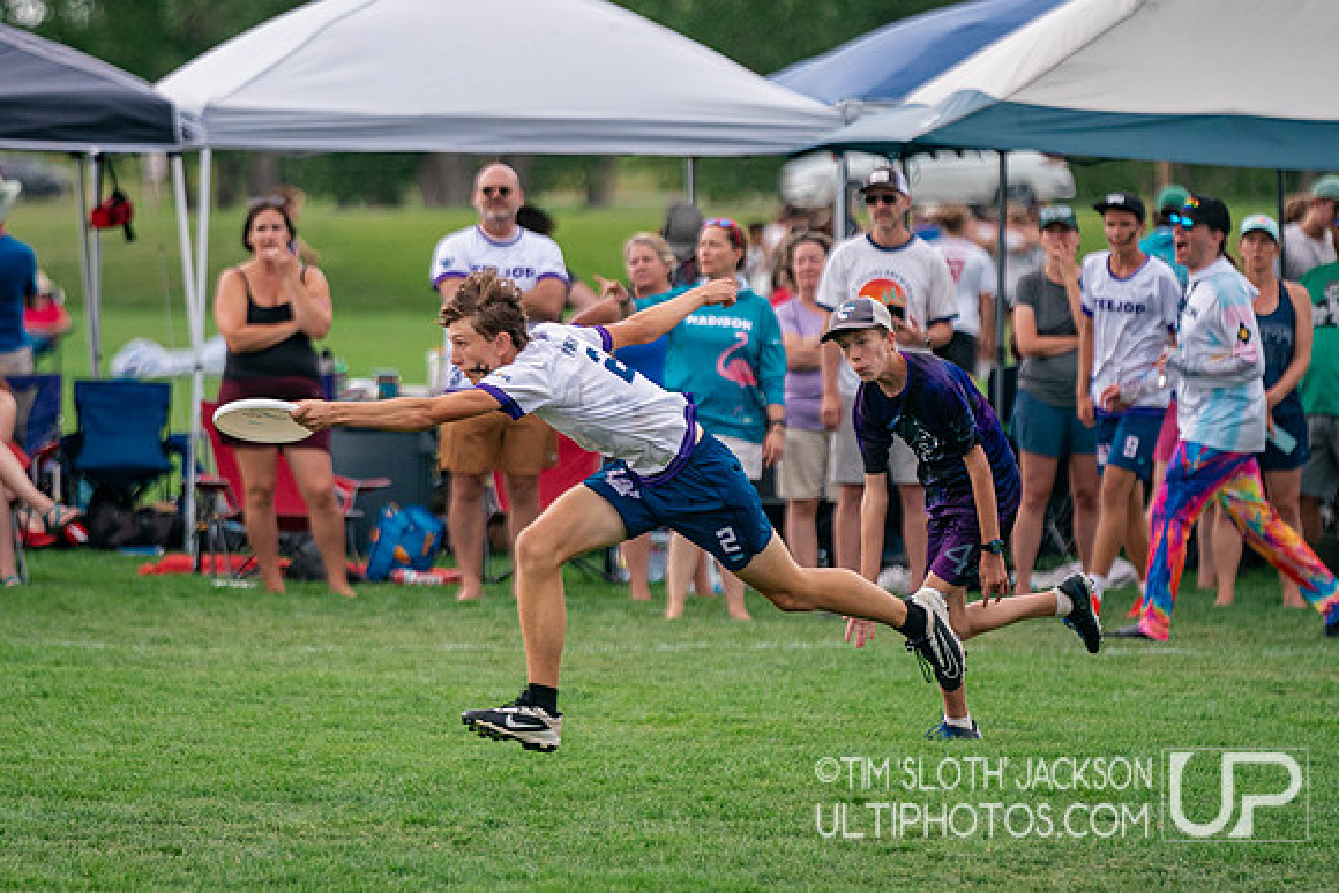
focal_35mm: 290
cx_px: 586
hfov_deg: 7.1
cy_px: 467
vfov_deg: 4.8
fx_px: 10770
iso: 800
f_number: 2.8
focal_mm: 200
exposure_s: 1/3200
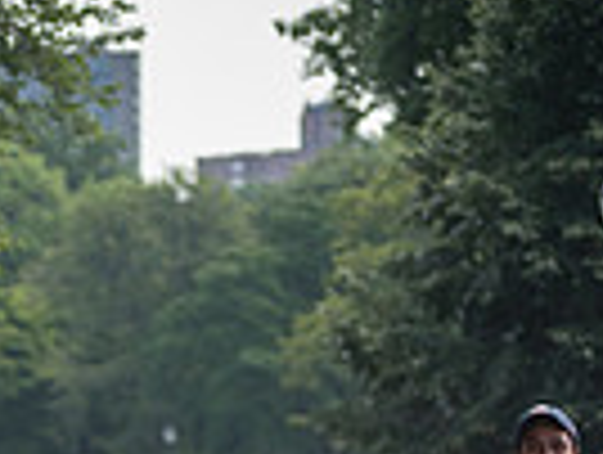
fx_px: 9790
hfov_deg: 3.5
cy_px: 766
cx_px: -189
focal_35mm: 561
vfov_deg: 2.7
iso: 200
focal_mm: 135
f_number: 4
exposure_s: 1/1000
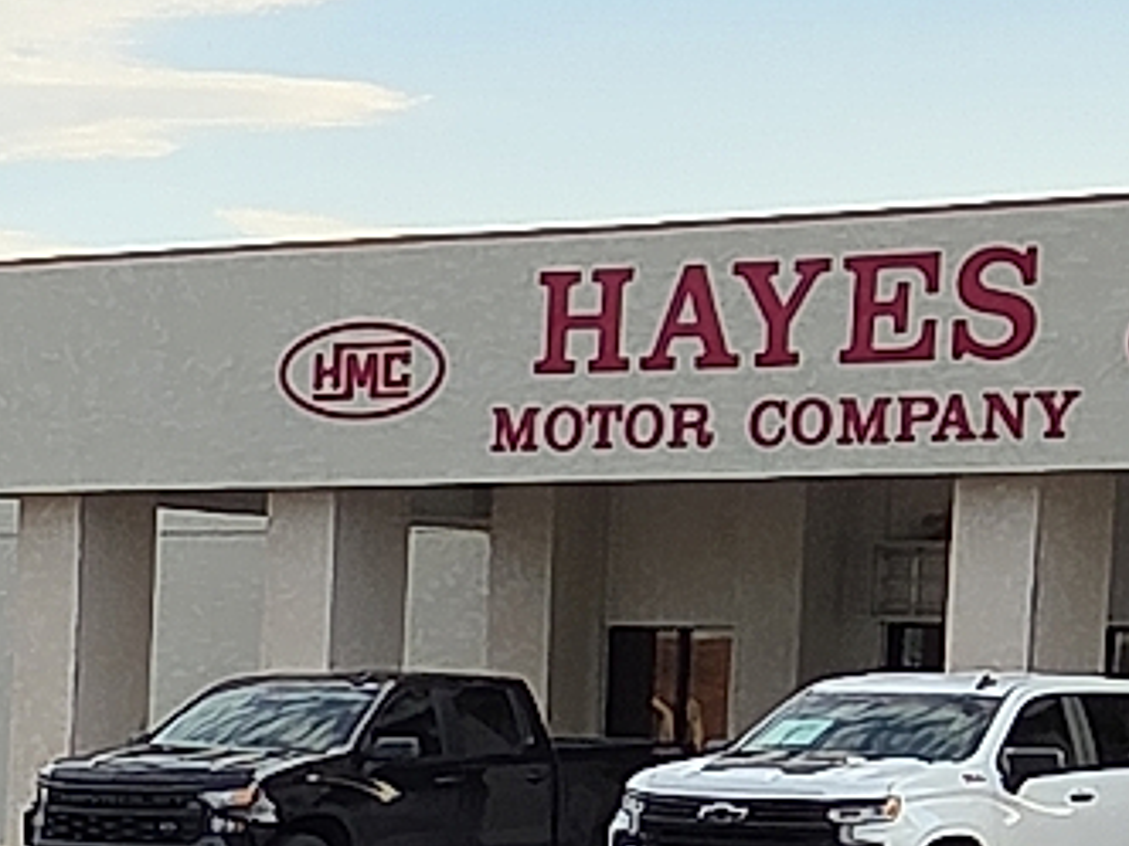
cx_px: -1211
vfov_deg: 7.7
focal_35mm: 188
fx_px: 6132
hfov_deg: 9.7
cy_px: 1325
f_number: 1.8
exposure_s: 1/2500
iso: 76
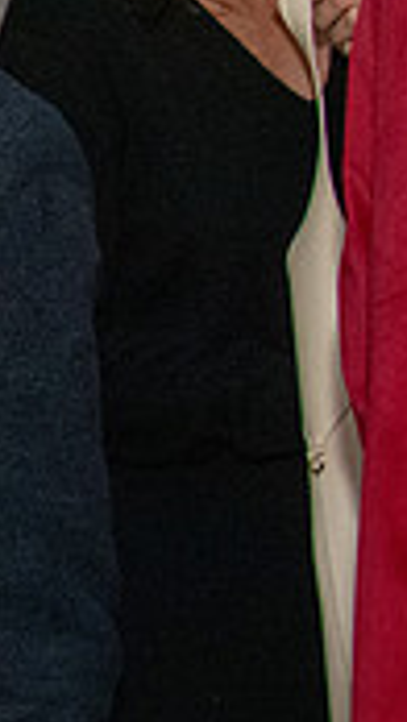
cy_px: 118
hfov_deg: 5.5
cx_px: -795
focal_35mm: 209
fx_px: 4006
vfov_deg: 10.3
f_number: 14
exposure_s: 1/200
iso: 5000
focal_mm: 35
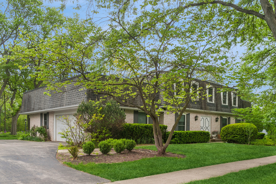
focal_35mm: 32
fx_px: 245
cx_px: 138
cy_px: 92
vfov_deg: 41.1
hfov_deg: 58.7
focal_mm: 32
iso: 400
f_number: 8
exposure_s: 1/400
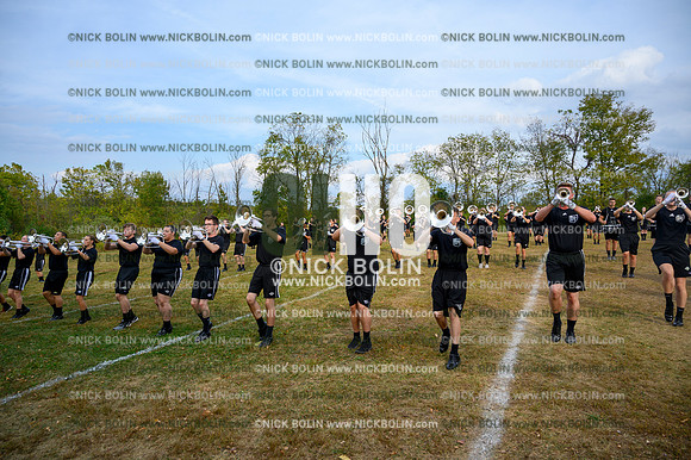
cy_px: 230
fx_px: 460
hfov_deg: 73.8
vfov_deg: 53.1
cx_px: 346
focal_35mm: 24
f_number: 4.5
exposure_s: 1/800
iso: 200
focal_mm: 24
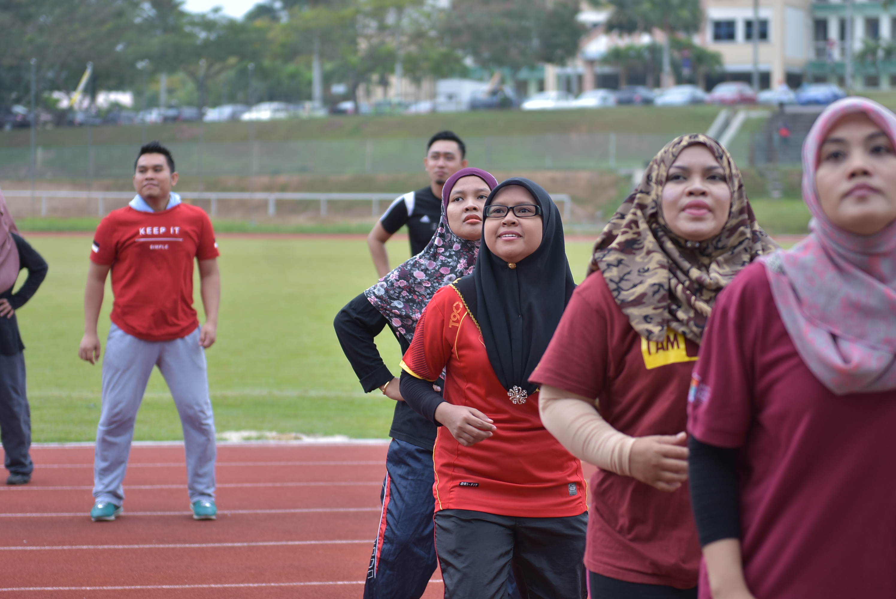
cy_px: 300
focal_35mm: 105
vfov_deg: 13.1
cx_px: 448
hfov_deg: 19.4
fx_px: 2615
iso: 100
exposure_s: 1/200
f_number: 2.8
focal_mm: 70
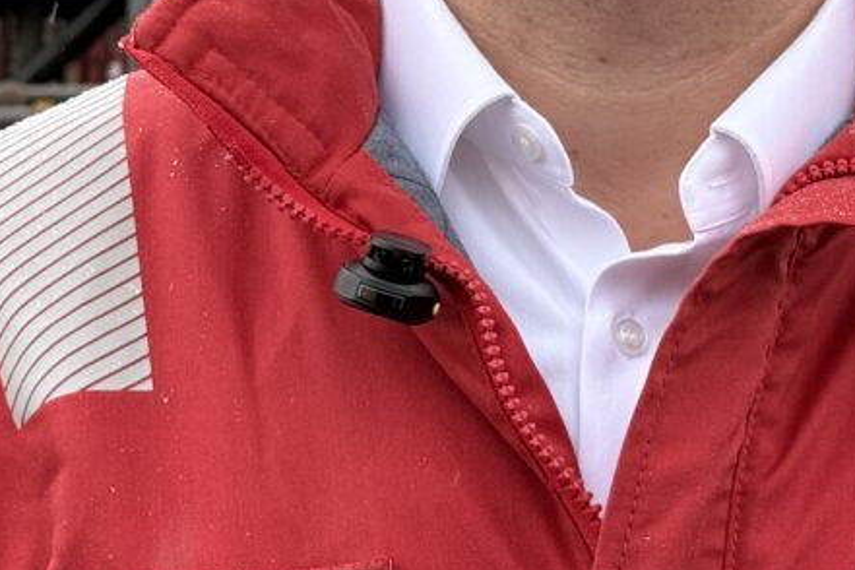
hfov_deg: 14.1
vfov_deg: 9.3
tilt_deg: +5.0
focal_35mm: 145
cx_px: 618
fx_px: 3443
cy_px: -182
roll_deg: +0.6
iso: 64
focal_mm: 6.76
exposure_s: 1/928
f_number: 1.78
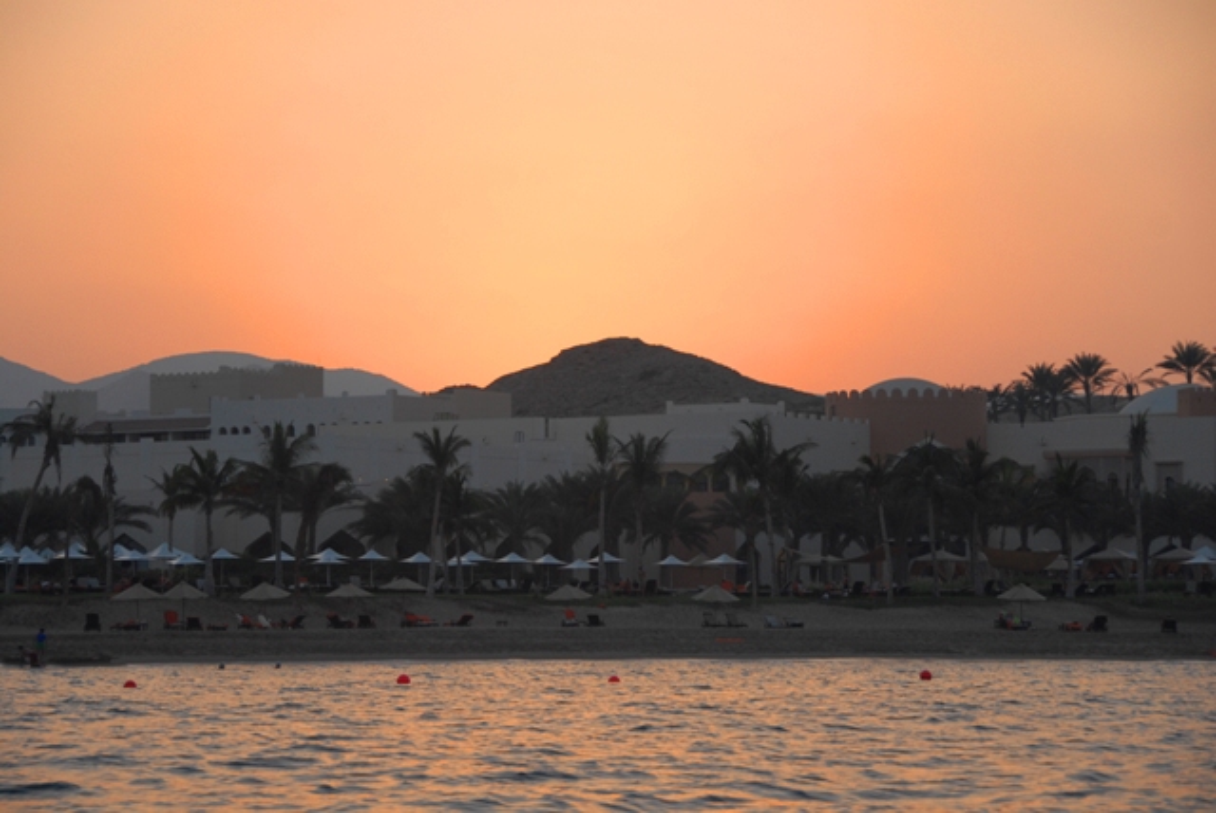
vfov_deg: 11.4
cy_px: 406
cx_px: 608
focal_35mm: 120
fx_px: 4057
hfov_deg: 17.0
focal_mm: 80
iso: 320
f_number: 5
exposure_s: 1/500
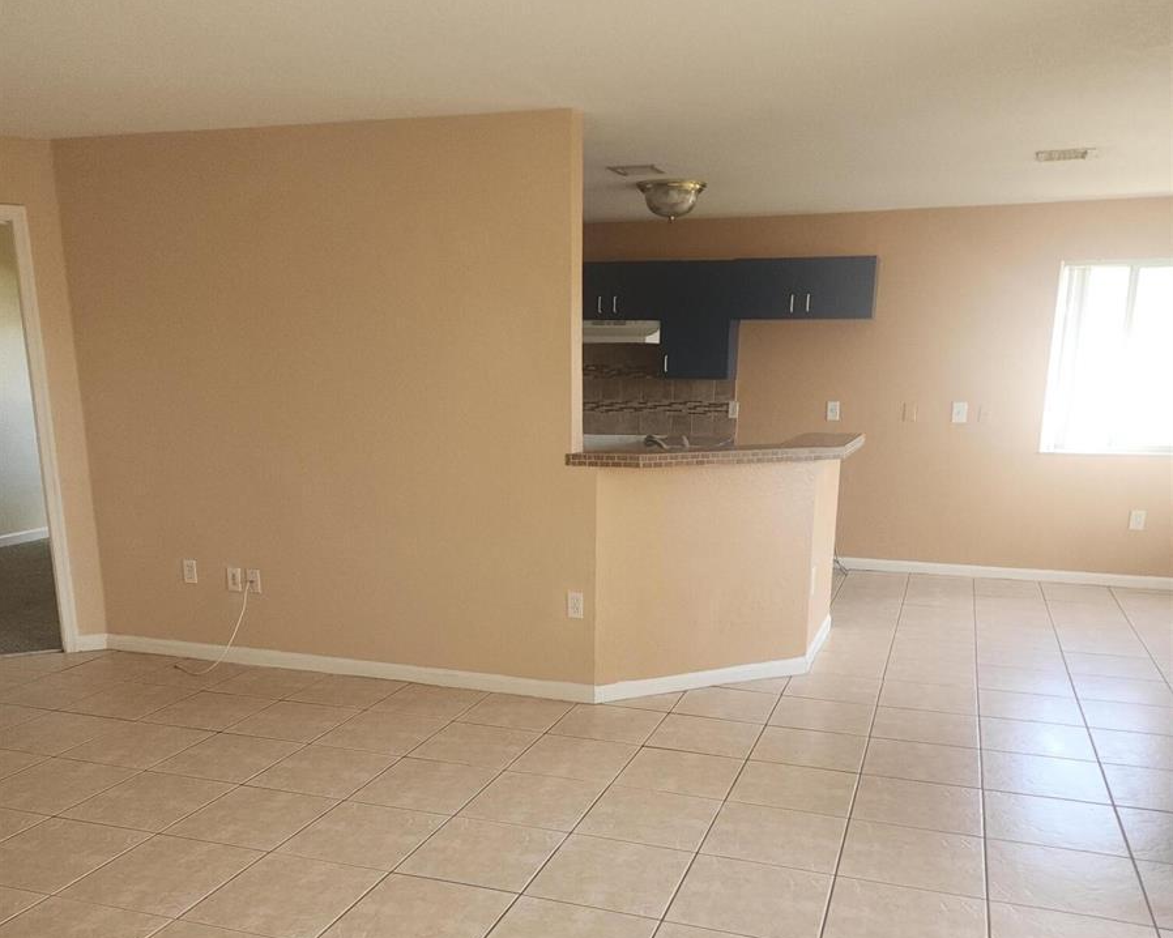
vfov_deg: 47.6
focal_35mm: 30
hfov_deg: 58.8
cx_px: 586
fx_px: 1041
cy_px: 631
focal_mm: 6.4
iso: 100
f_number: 1.8
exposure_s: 1/60
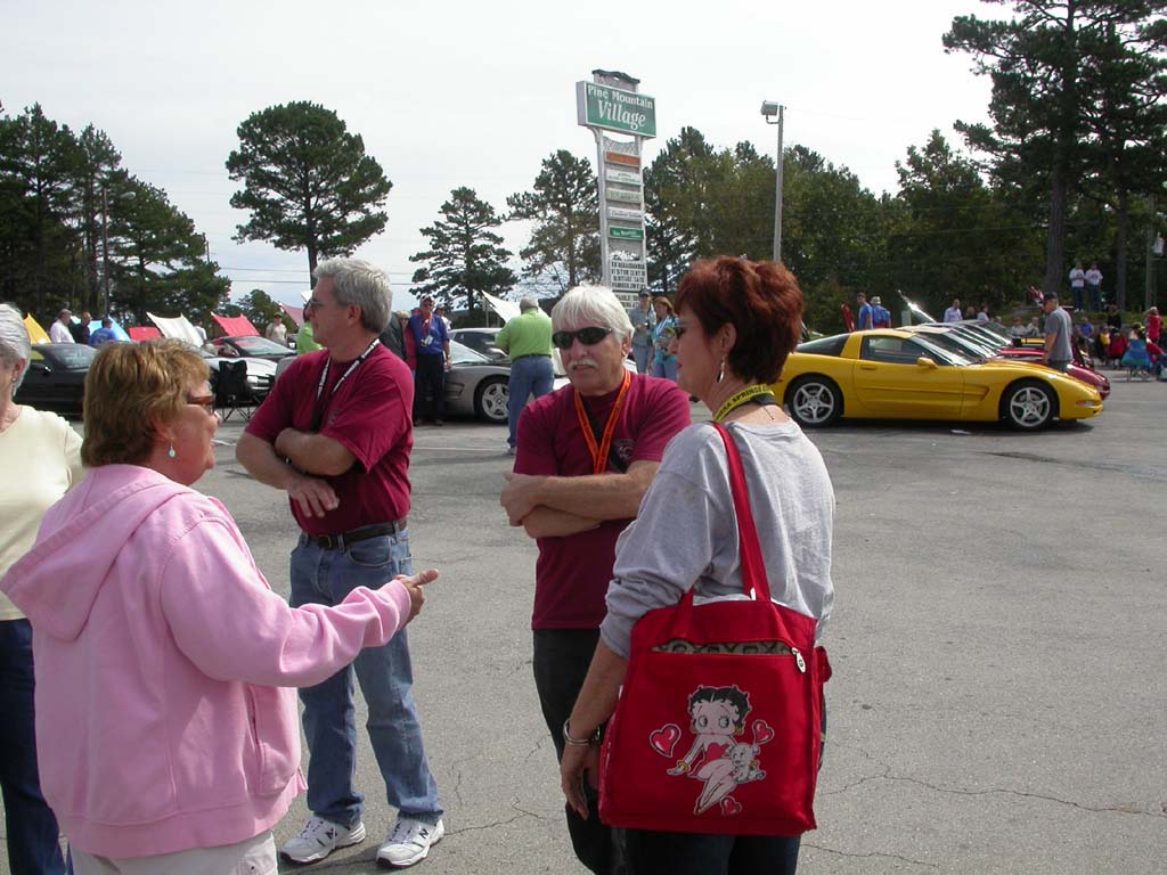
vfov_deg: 37.7
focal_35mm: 38
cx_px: 584
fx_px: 1281
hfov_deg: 49.0
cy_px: 438
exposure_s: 1/320
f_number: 7.5
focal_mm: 7.85
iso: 100
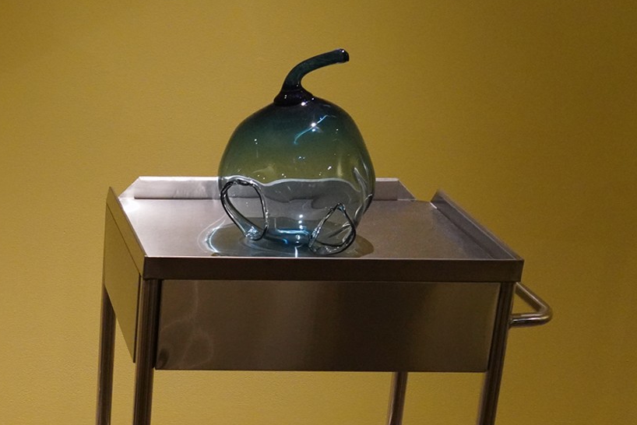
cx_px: -79
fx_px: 1558
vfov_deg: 15.4
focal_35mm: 88
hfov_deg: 21.8
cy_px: 377
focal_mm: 36
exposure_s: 1/100
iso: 6400
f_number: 8
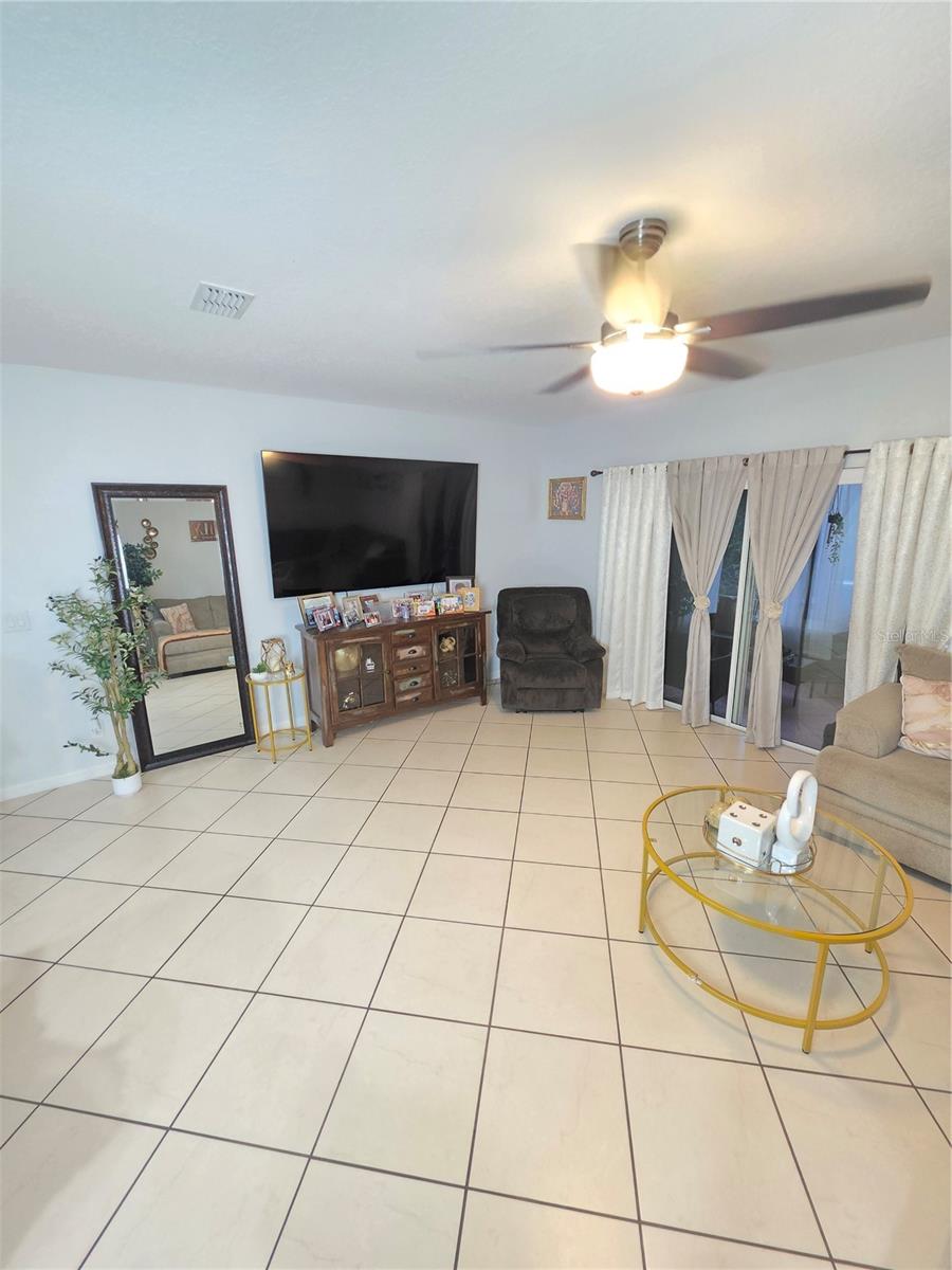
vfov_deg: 106.2
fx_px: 477
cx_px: 476
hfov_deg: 89.9
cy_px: 635
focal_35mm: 13
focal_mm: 2.2
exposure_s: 1/60
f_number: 1.9
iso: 800
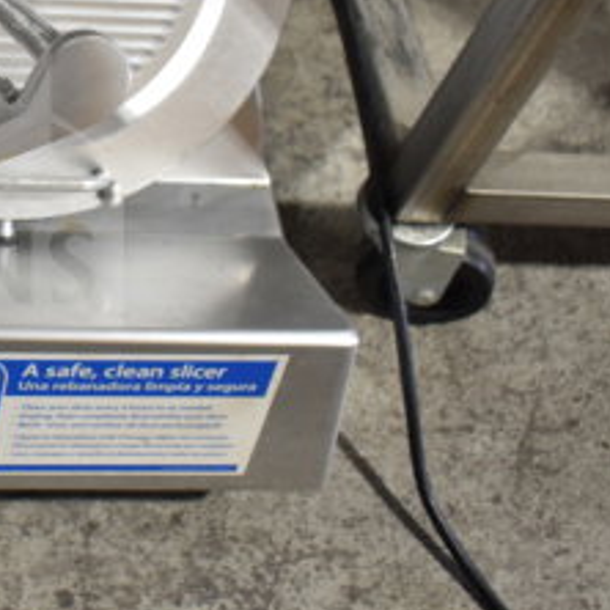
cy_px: 111
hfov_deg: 20.5
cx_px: -187
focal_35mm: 77
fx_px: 1535
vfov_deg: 22.1
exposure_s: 1/30
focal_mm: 22
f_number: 3.8
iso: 400
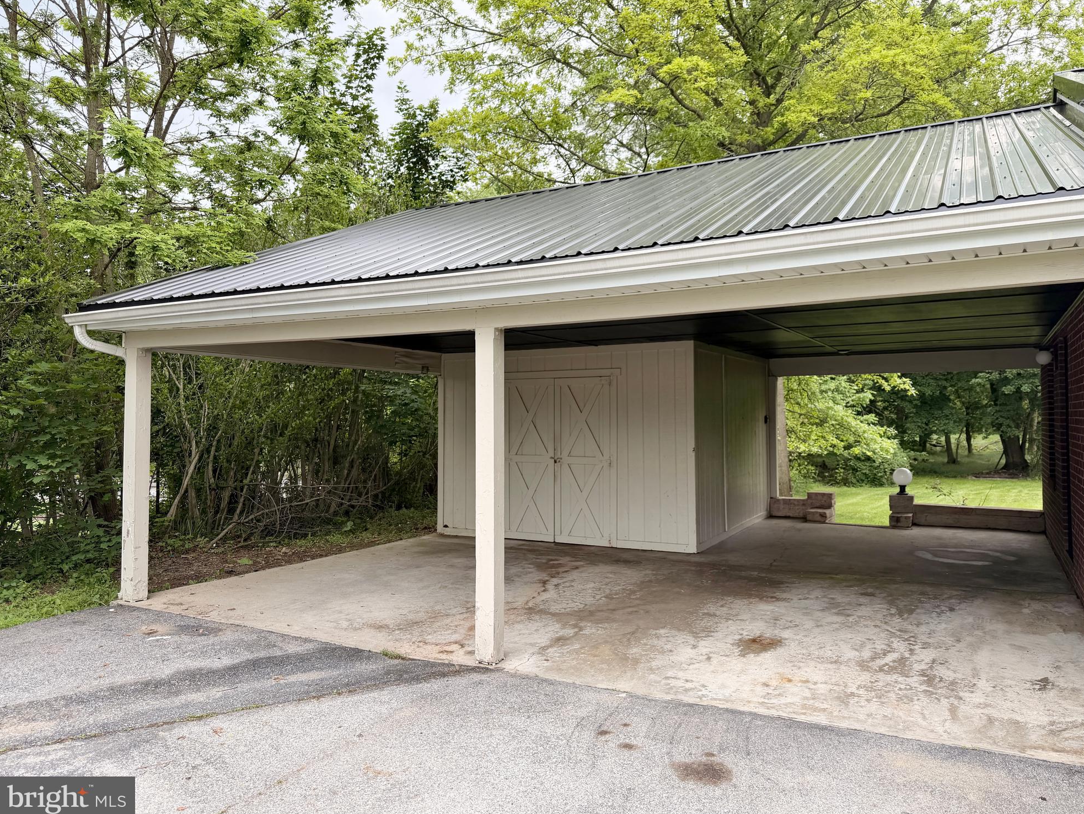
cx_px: 562
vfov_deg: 54.9
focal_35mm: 25
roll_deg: +0.8
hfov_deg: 69.4
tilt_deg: +2.0
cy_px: 398
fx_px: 783
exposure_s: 1/967
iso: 80
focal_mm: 6.76
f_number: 1.78
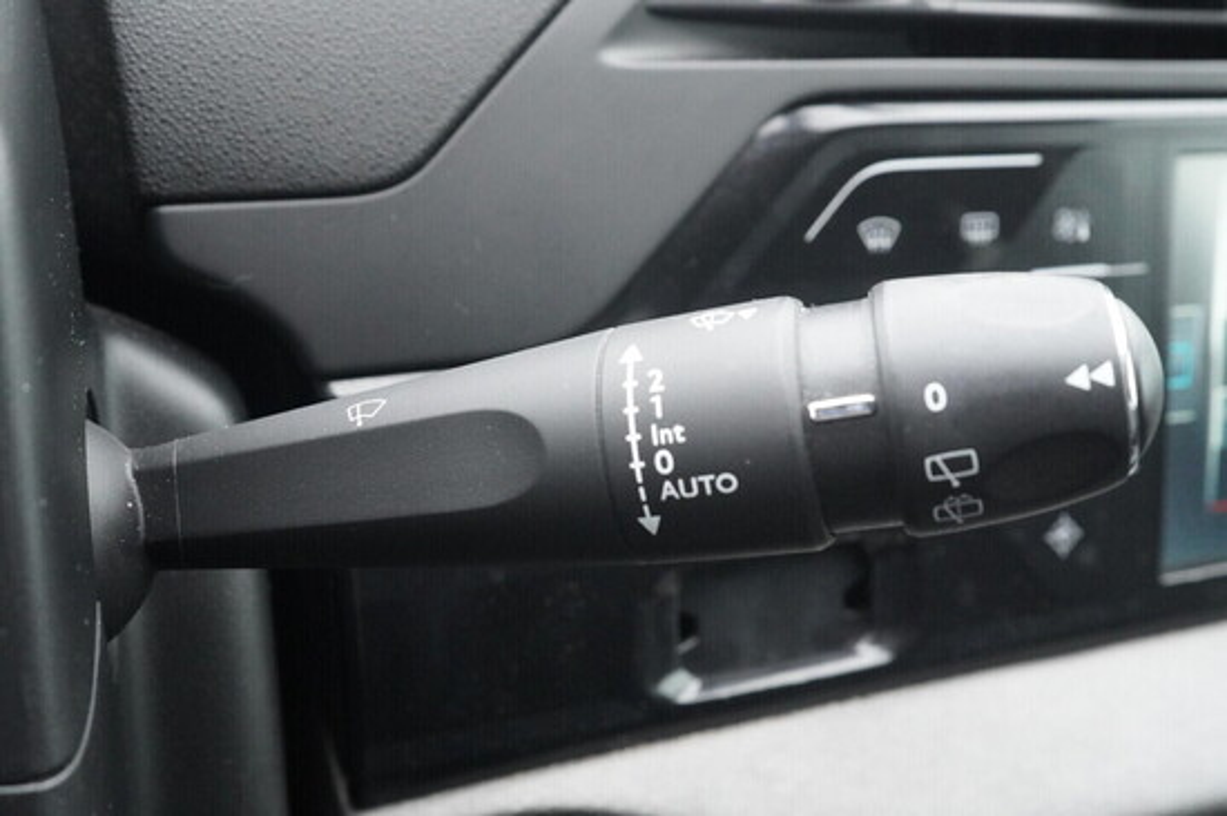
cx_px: 614
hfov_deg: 53.2
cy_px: 408
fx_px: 1226
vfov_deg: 36.8
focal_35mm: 36
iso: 6400
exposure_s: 1/125
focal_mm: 24
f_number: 6.3
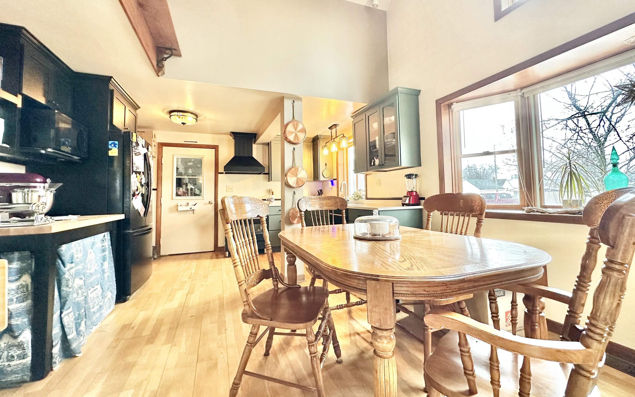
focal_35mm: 15
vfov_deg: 74.7
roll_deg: +0.9
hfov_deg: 101.5
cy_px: 184
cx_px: 317
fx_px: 260
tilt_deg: +2.7
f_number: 2.2
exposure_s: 1/120
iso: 250
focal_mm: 2.22
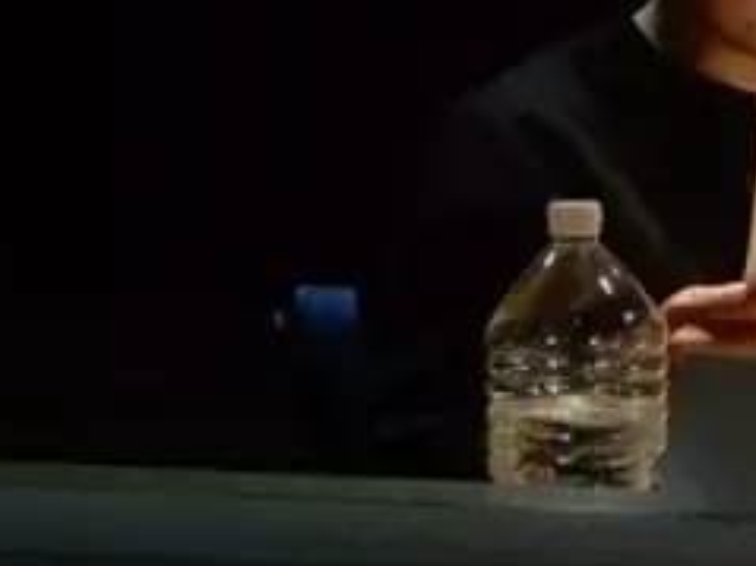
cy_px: 95
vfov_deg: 4.4
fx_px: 7400
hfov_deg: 5.8
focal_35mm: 339
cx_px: 860
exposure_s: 1/80
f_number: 5
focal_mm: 24.1
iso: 1600
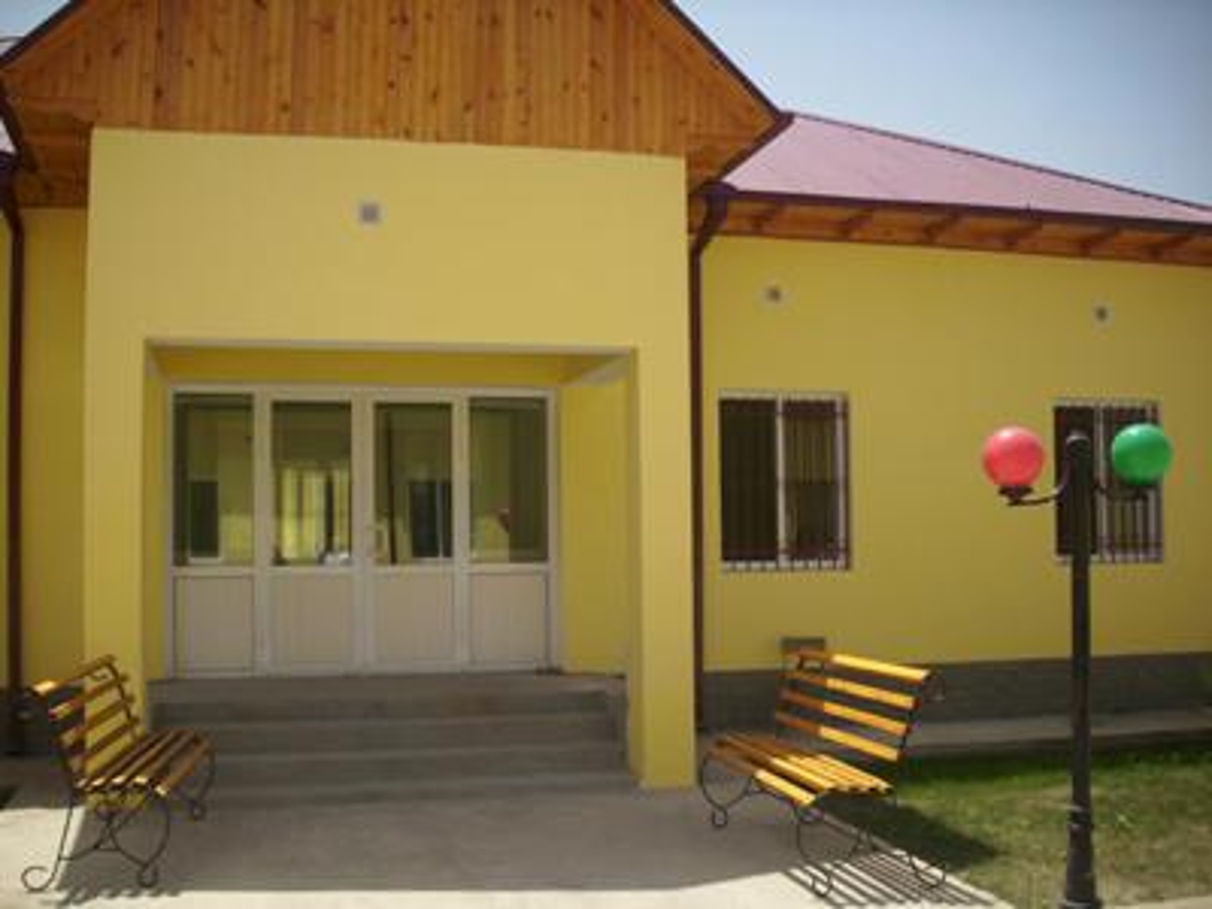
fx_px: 1085
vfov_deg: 45.4
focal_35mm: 31
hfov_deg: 58.4
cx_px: 606
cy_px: 454
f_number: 5.6
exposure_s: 1/309
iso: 50
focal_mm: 6.2
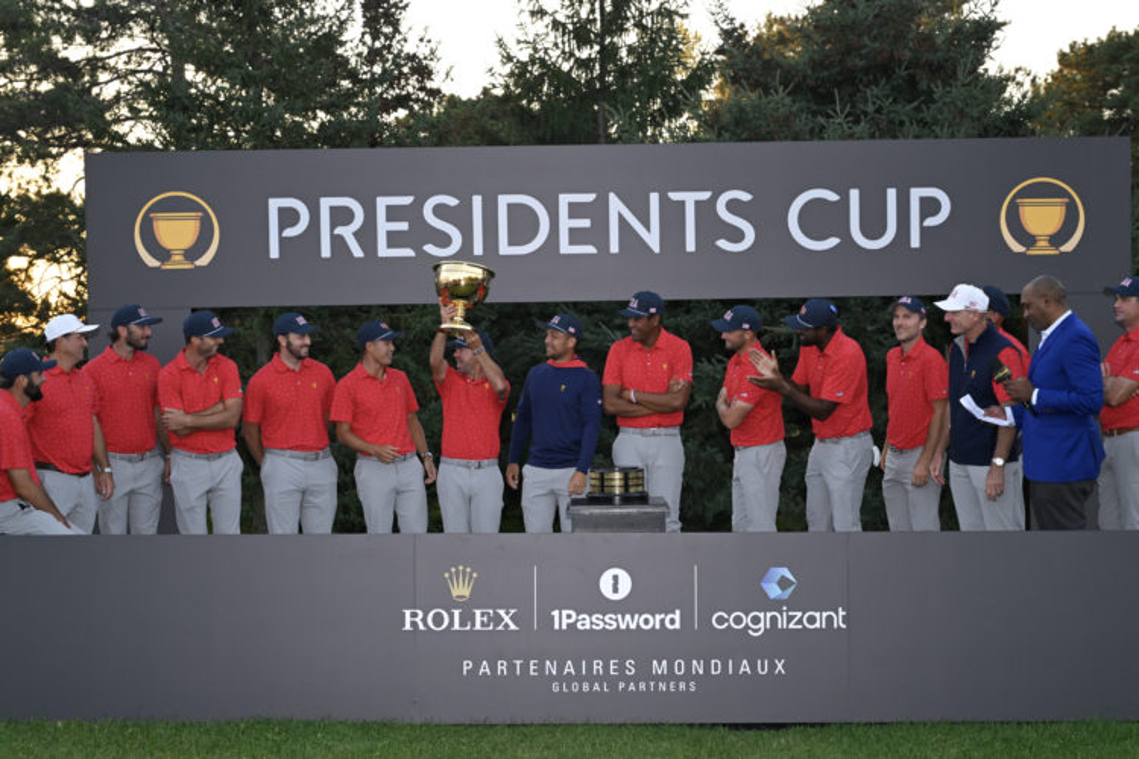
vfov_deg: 24.2
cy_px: 380
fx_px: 1772
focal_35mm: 56
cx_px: 570
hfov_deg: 35.6
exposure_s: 1/250
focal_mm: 56
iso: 1250
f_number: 7.1
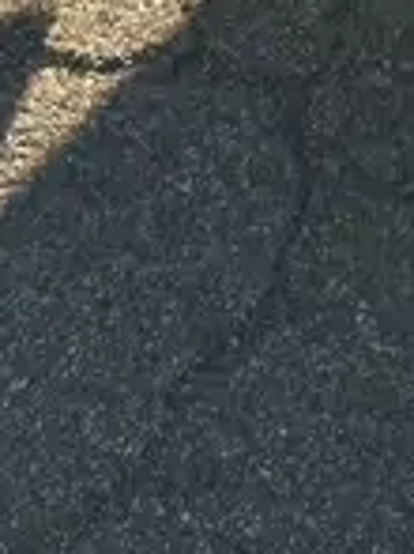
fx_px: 2076
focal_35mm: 130
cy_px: -729
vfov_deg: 12.4
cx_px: 613
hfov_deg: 11.0
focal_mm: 5.7
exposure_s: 1/1575
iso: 50
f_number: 1.5
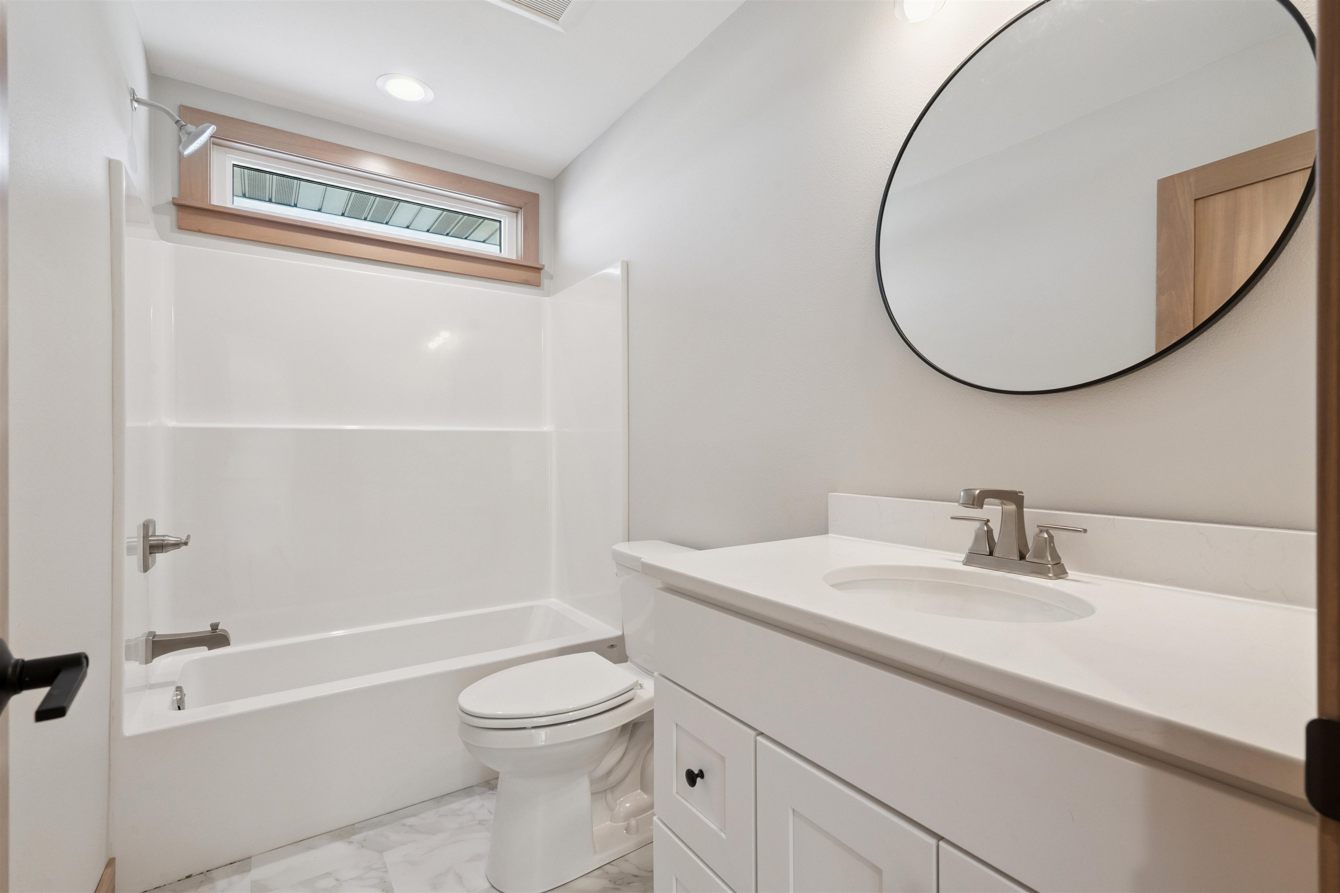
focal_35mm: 16
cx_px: 670
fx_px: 596
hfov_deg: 96.7
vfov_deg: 73.7
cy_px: 446
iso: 800
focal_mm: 16
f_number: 10
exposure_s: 1/40
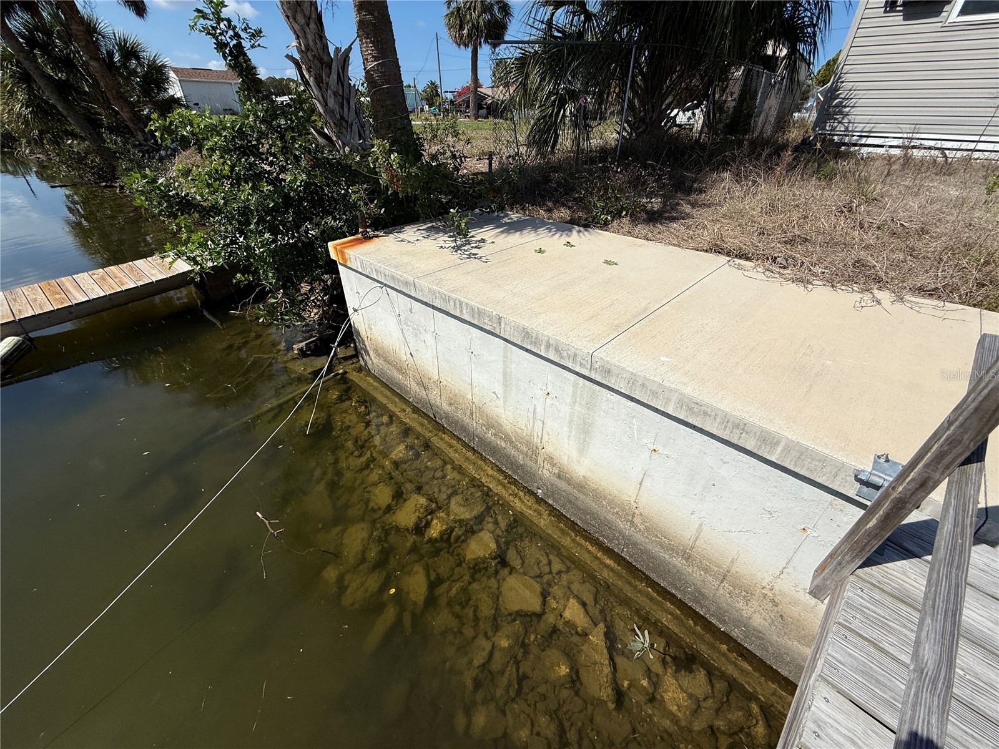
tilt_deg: -32.3
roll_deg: -0.7
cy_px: 374
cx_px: 500
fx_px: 404
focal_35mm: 14
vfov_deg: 85.7
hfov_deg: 102.1
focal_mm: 2.22
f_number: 2.2
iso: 50
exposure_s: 1/4149
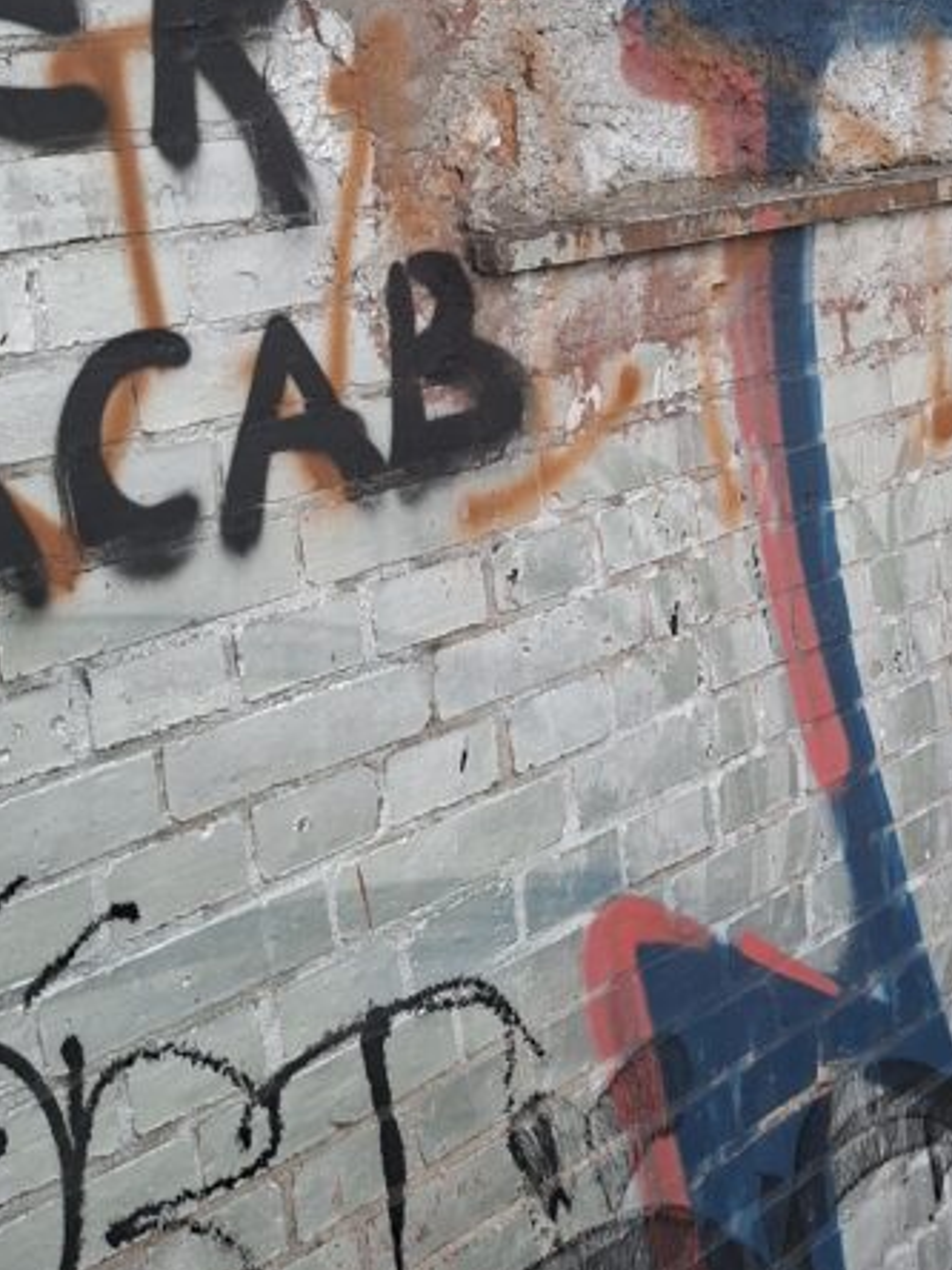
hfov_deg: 26.5
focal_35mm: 53
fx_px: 1943
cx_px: 881
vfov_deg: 34.9
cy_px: 237
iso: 125
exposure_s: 1/100
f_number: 1.8
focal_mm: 5.54
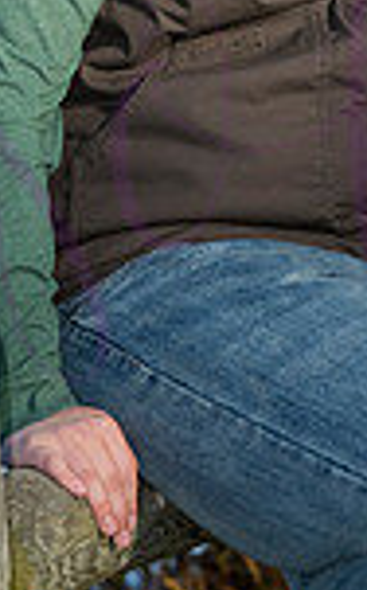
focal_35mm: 340
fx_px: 5457
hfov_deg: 3.9
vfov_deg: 6.1
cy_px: -129
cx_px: 269
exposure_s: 1/800
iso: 640
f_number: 9
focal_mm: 112
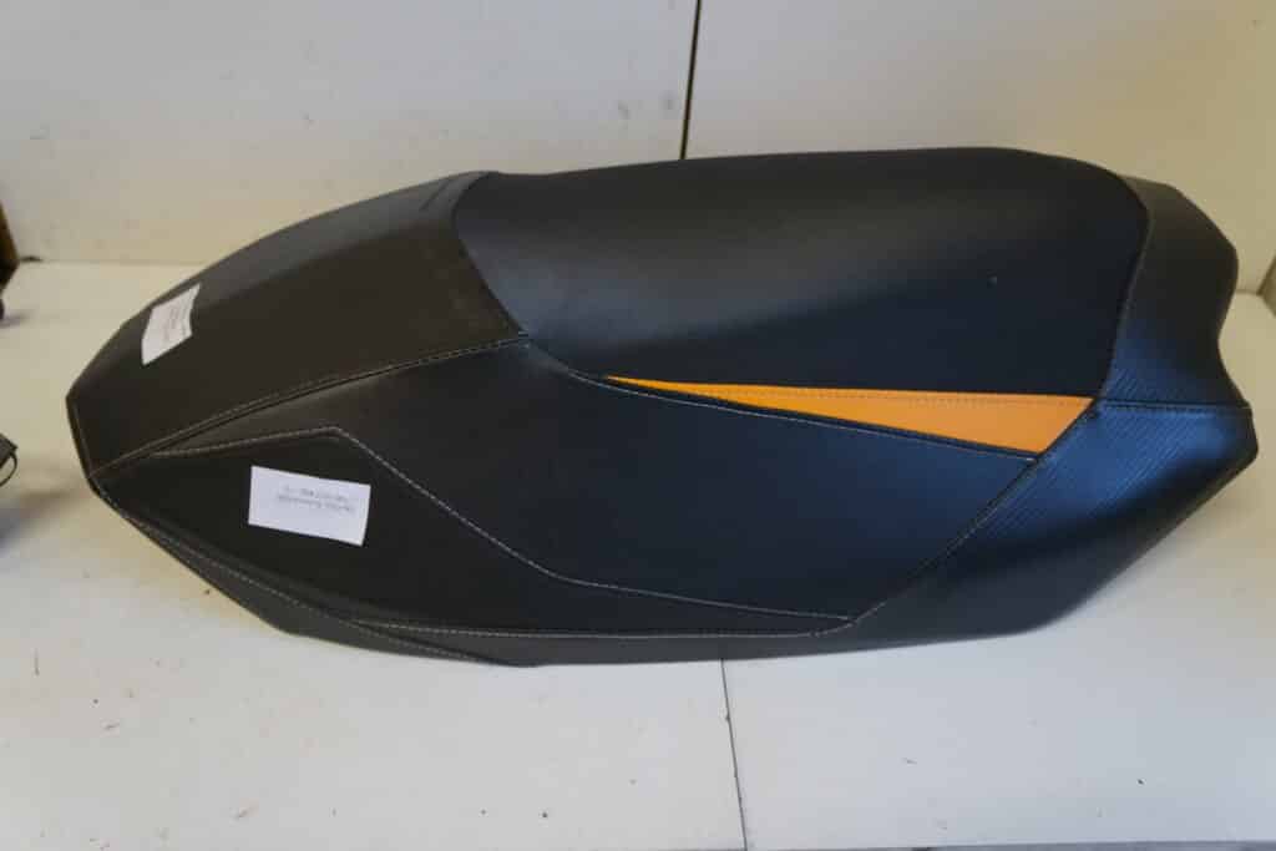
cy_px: 426
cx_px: 638
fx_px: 1117
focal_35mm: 32
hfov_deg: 59.5
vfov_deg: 41.7
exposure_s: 1/60
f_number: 4
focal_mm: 21
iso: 1250
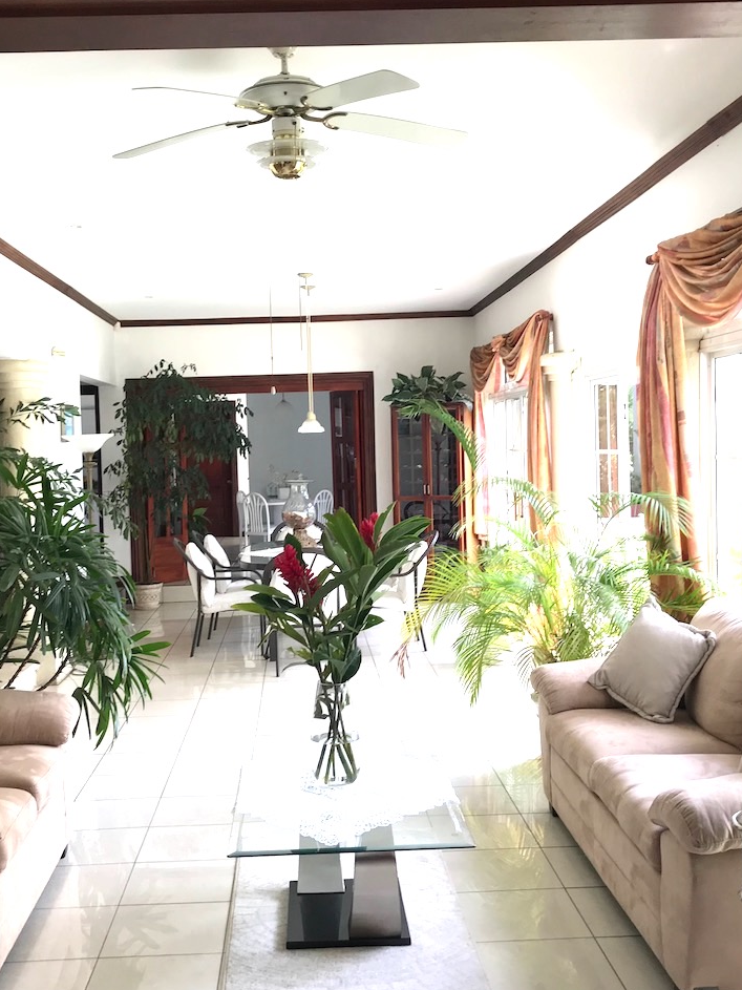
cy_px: 491
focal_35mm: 38
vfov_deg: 49.0
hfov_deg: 37.7
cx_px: 334
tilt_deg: -1.5
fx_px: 1086
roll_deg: +2.0
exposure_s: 1/60
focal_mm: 3.99
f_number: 1.8
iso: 25
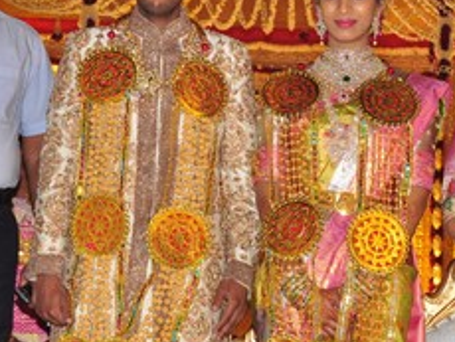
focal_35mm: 149
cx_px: 295
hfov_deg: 13.2
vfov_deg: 10.0
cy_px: 181
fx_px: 1961
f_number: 6.3
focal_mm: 34
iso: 200
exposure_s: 1/125
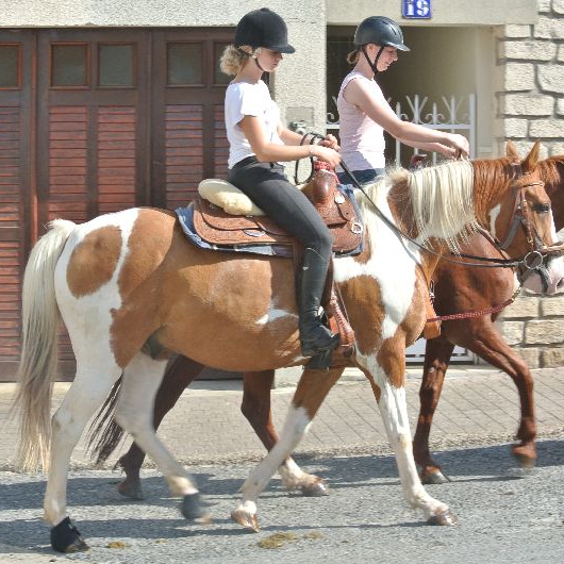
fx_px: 1917
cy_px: 284
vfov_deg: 16.7
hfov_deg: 16.7
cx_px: 279
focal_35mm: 104
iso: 100
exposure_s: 1/100
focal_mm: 30
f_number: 8
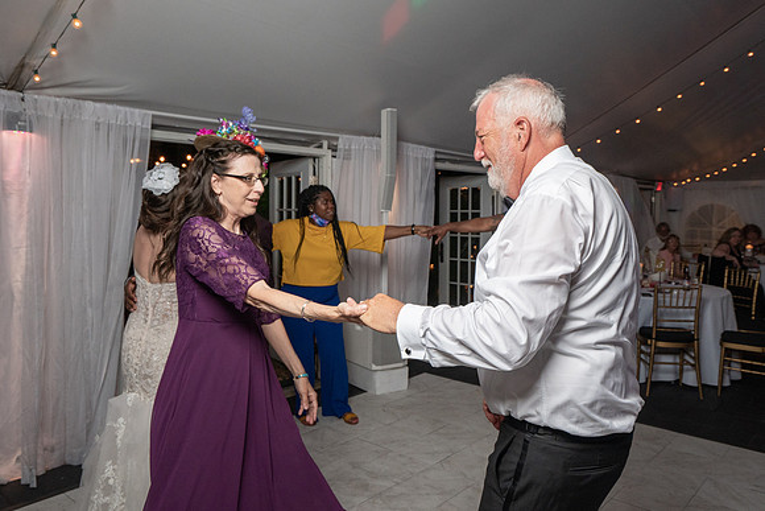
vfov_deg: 46.7
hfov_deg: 65.9
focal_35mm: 28
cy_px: 230
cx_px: 390
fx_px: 590
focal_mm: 24
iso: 1600
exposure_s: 1/200
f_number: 5.6
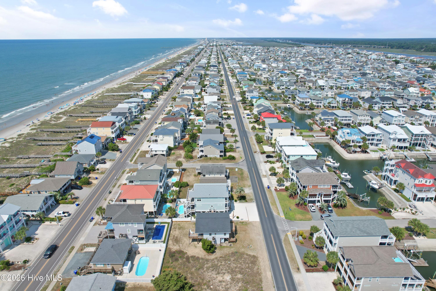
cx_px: 218
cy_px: 146
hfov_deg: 78.6
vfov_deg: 57.2
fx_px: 266
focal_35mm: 22
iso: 120
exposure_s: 1/640
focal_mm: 8.38
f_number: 2.8
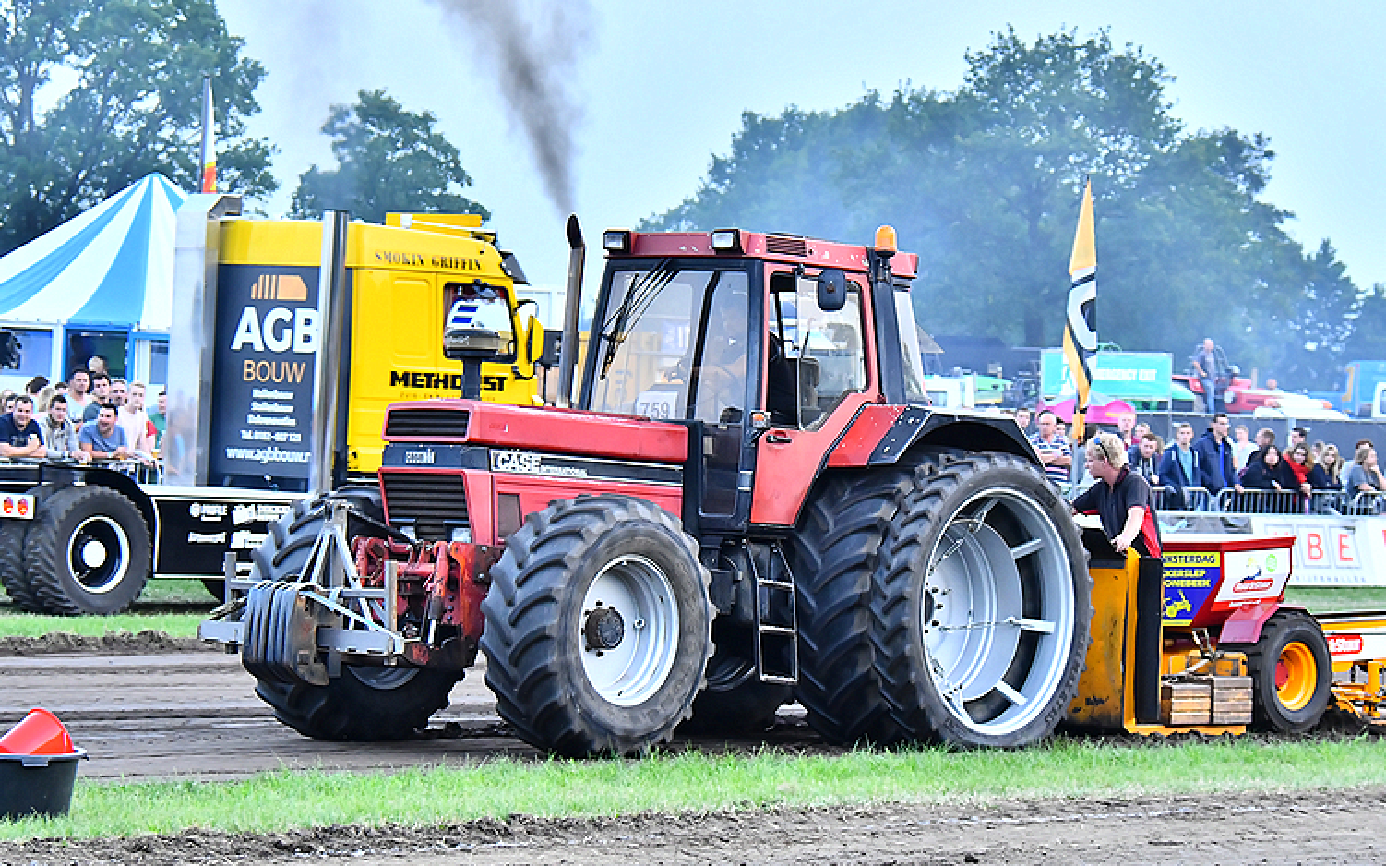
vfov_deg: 9.4
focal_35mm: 140
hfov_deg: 14.9
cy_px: 463
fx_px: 5287
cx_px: 712
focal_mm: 86
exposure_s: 1/125
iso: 1600
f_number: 5.6
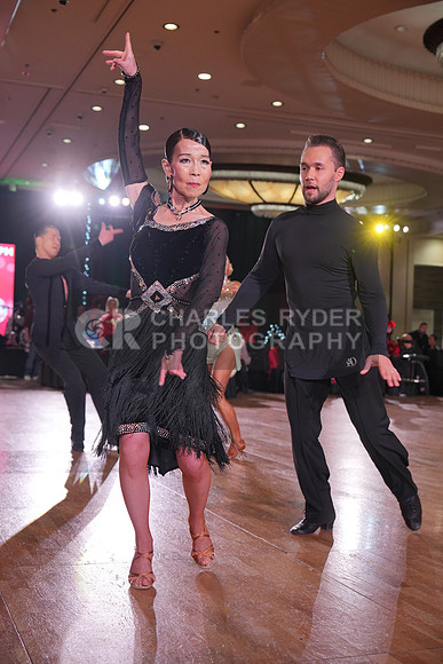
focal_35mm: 48
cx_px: 222
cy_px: 332
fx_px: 885
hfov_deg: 28.1
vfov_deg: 41.1
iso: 1250
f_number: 4
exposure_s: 1/500
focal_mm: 48
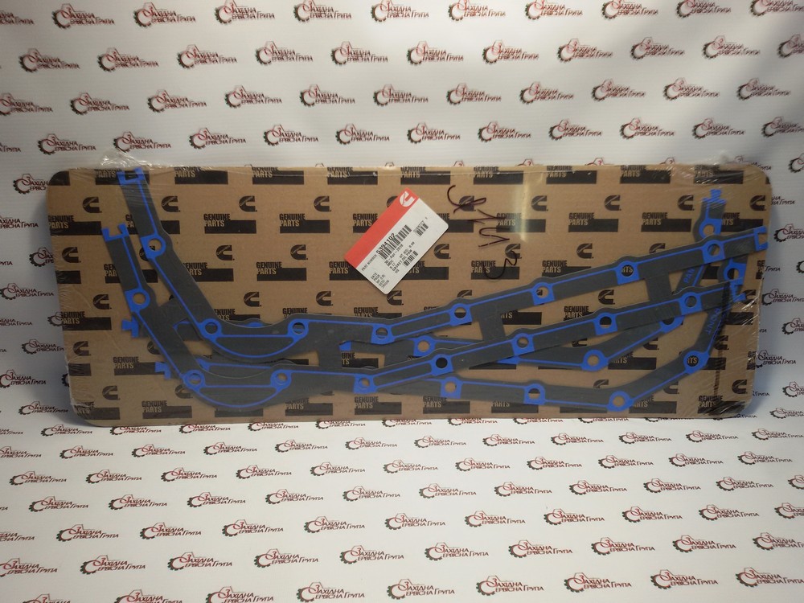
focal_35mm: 31
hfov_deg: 58.4
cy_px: 302
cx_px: 402
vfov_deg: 45.4
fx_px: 720
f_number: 2.4
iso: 40
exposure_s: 1/50
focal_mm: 2.93
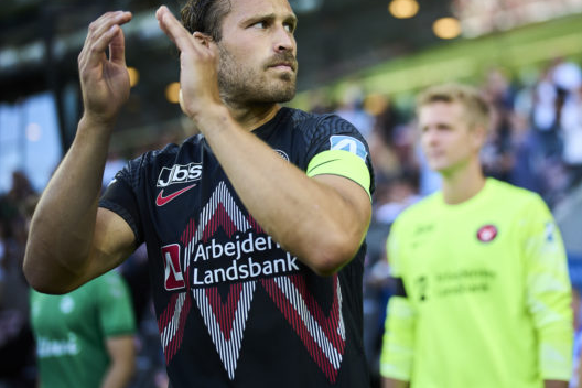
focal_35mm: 71
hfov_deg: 28.2
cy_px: 137
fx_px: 1148
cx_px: 412
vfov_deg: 19.1
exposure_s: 1/4000
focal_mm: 50
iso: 320
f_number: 1.2
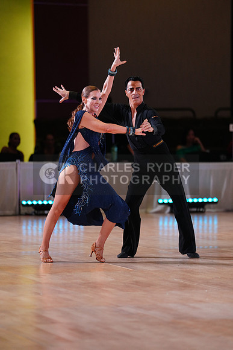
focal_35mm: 200
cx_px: 116
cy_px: 175
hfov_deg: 6.9
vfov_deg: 10.3
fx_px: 1940
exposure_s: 1/400
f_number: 2.8
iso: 2000
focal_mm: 200
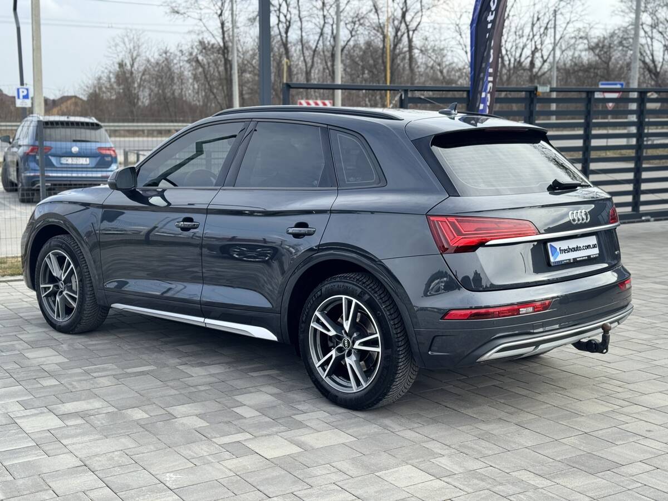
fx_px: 926
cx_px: 334
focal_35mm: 48
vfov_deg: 30.3
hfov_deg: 39.7
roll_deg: -0.2
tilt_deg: -8.6
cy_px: 250
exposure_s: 1/1172
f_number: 1.78
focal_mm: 6.76
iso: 64
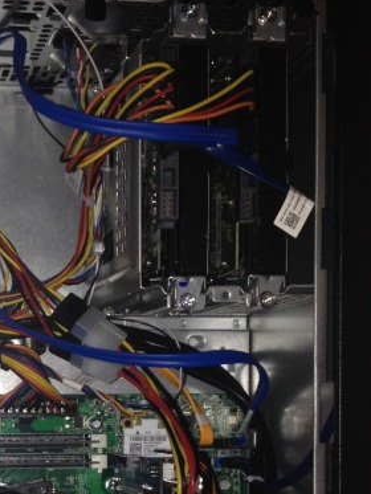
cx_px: 20
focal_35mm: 80
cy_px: 455
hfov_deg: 18.1
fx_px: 1143
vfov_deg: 23.7
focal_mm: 4.28
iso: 50
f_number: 2.4
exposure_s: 1/16
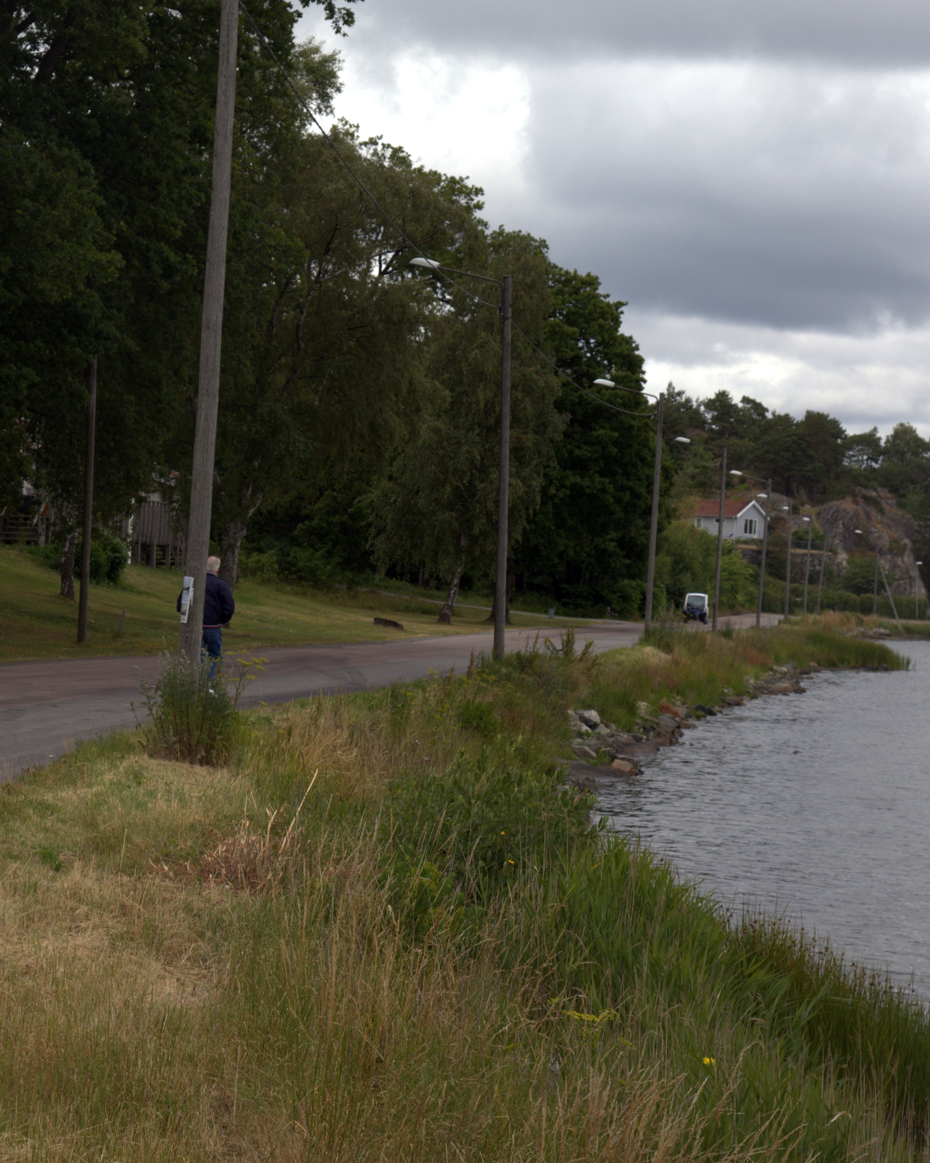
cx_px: 378
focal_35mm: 96
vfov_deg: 20.0
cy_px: 539
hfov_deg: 16.0
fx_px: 3303
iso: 200
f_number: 8
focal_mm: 60
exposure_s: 1/250
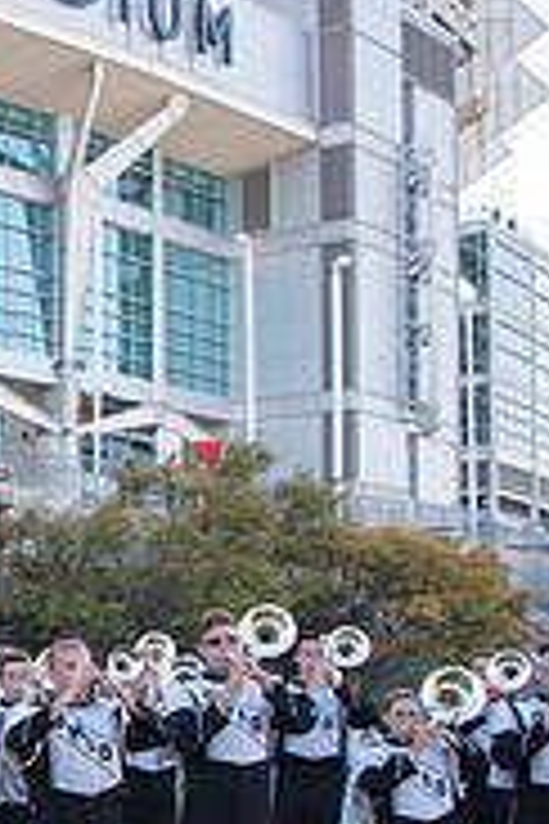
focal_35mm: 76
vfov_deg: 26.0
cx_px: -698
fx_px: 1738
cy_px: 691
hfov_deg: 13.8
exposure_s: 1/640
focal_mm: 24
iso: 400
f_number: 5
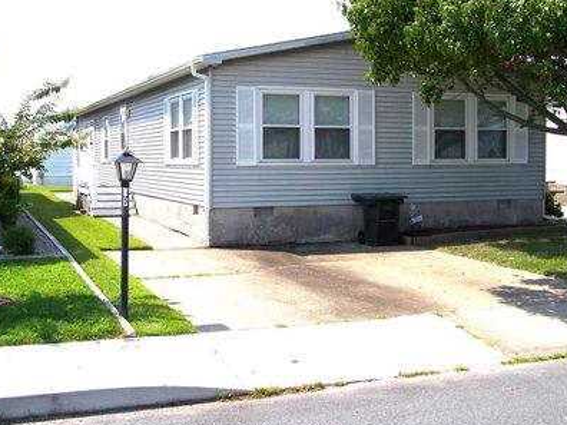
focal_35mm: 48
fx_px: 786
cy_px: 185
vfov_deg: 30.2
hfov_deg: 39.6
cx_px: 298
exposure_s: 1/1000
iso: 80
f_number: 4
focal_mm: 6.3
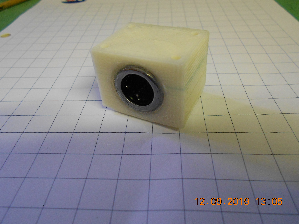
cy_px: 112
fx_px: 250
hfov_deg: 61.7
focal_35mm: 29
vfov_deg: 48.2
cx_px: 150
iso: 400
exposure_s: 1/30
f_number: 3.4
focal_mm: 5.1
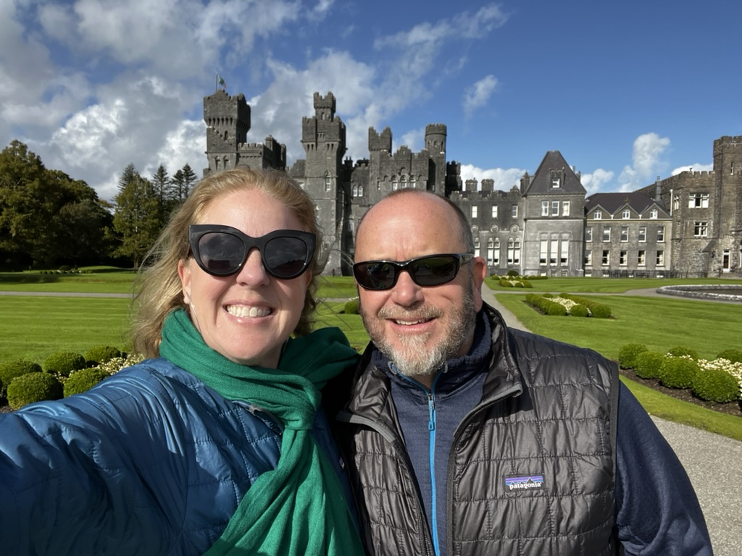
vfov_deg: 58.9
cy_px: 278
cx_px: 371
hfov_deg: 73.9
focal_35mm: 23
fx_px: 493
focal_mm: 2.71
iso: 32
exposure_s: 1/1125
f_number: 2.2
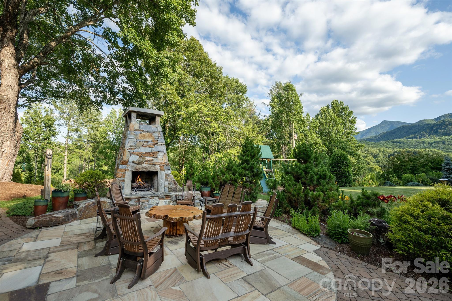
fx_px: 195
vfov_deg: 75.5
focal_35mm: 16
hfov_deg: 98.5
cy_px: 150
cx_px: 226
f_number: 7.1
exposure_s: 1/320
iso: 250
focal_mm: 15.5
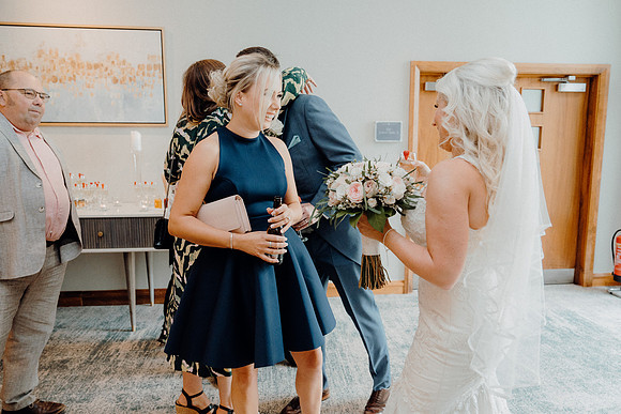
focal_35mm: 25
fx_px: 431
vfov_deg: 51.3
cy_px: 207
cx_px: 310
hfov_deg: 71.5
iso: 2500
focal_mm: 25
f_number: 3.5
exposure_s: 1/200
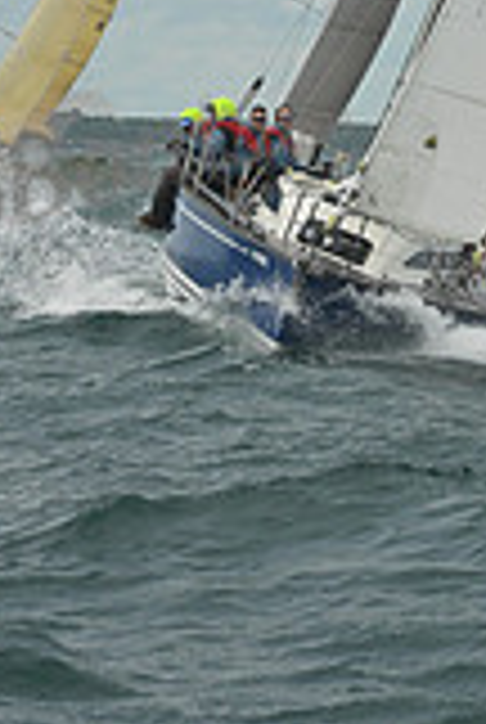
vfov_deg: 7.9
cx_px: 587
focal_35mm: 252
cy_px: -567
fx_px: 5081
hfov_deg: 5.5
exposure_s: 1/1250
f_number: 10
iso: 320
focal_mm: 70
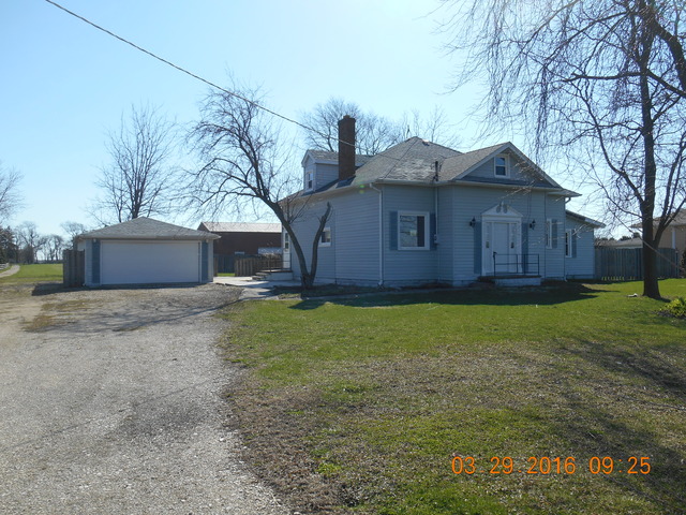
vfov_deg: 45.4
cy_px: 258
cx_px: 343
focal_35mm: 31
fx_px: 614
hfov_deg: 58.4
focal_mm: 5.5
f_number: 3.6
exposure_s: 1/800
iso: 80
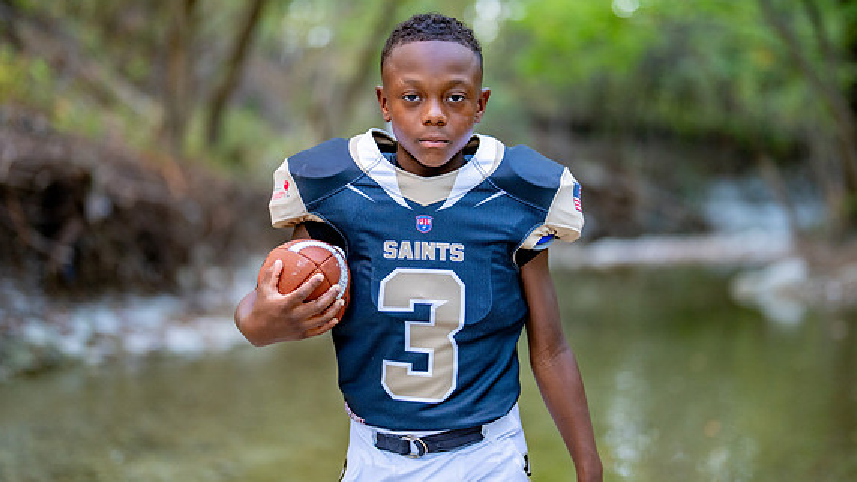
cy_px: 227
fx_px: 1500
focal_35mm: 66
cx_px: 452
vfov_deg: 18.3
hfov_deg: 31.9
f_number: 1.2
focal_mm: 50
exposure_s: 1/400
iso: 500
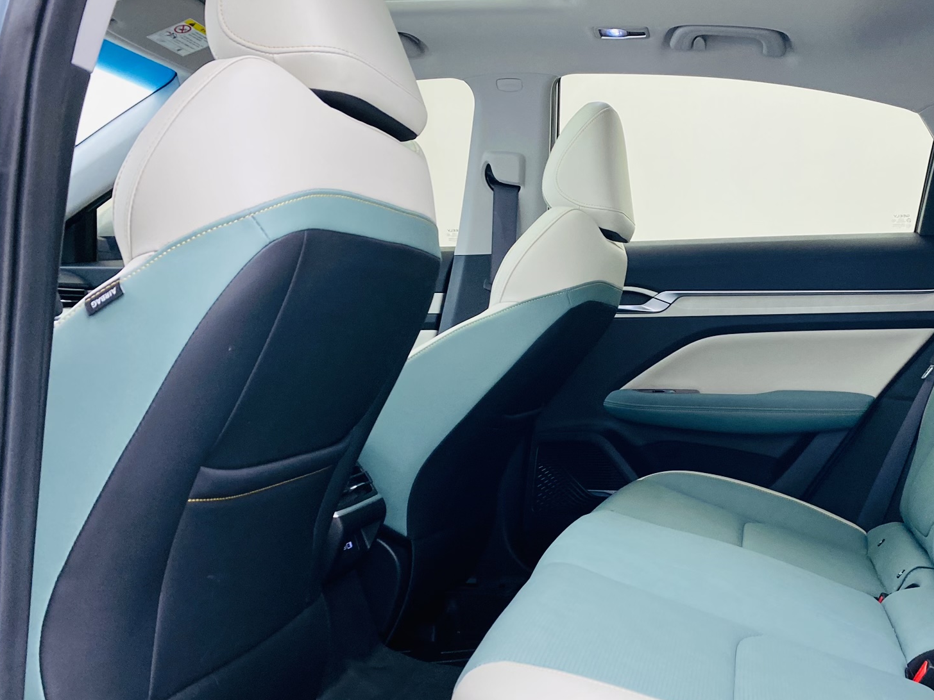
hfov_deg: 50.4
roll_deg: -1.7
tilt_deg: -4.8
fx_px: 971
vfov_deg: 39.5
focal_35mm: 36
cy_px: 418
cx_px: 629
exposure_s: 1/50
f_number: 1.8
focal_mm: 4.25
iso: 160
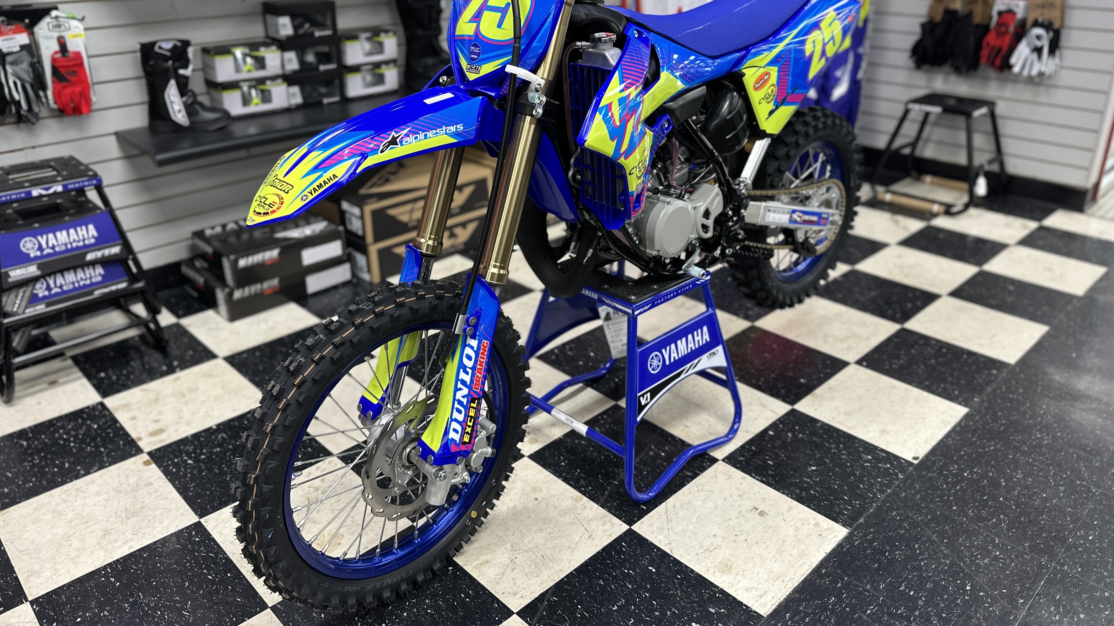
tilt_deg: -20.4
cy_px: 218
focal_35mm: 27
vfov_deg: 42.4
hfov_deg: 69.8
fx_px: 797
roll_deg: -0.2
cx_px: 540
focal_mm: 6.86
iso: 125
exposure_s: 1/60
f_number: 1.78
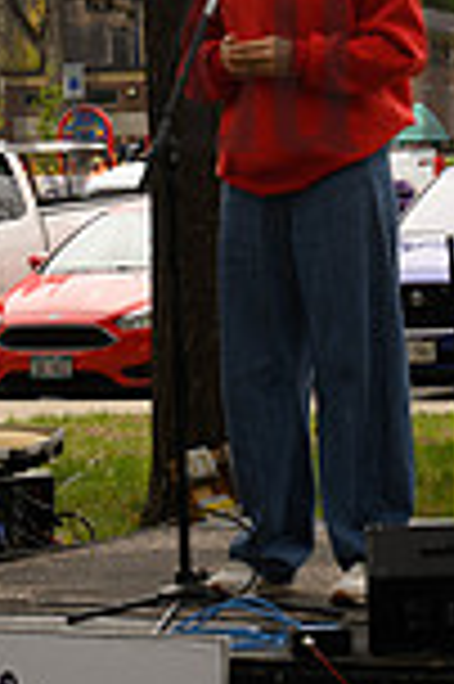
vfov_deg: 10.9
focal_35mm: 187
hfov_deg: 7.3
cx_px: 326
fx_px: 3545
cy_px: 32
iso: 400
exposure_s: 1/640
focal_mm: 63
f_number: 8
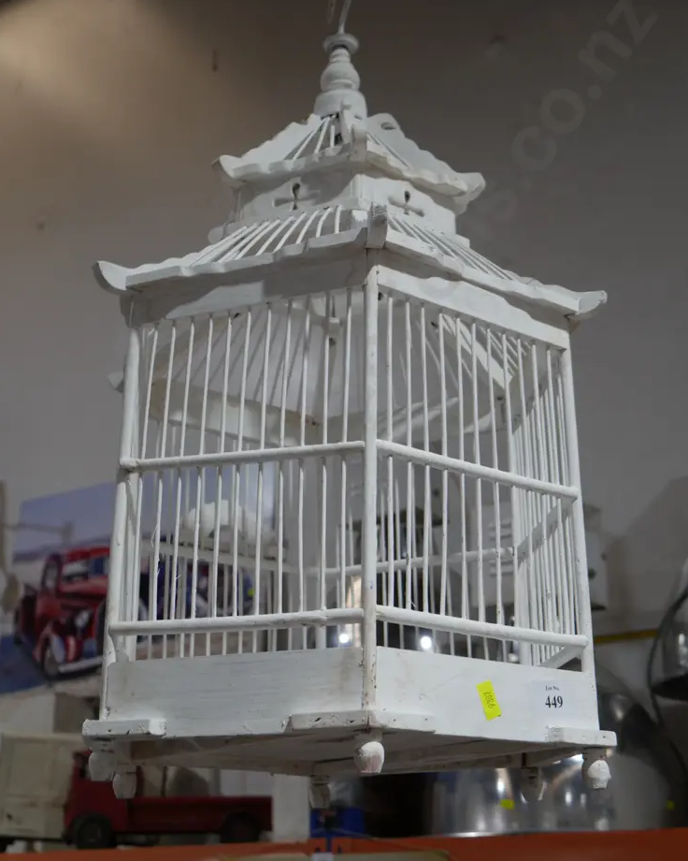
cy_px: 387
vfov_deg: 37.3
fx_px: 1273
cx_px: 354
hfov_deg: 30.3
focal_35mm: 50
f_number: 5.1
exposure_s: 1/60
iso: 320
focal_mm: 23
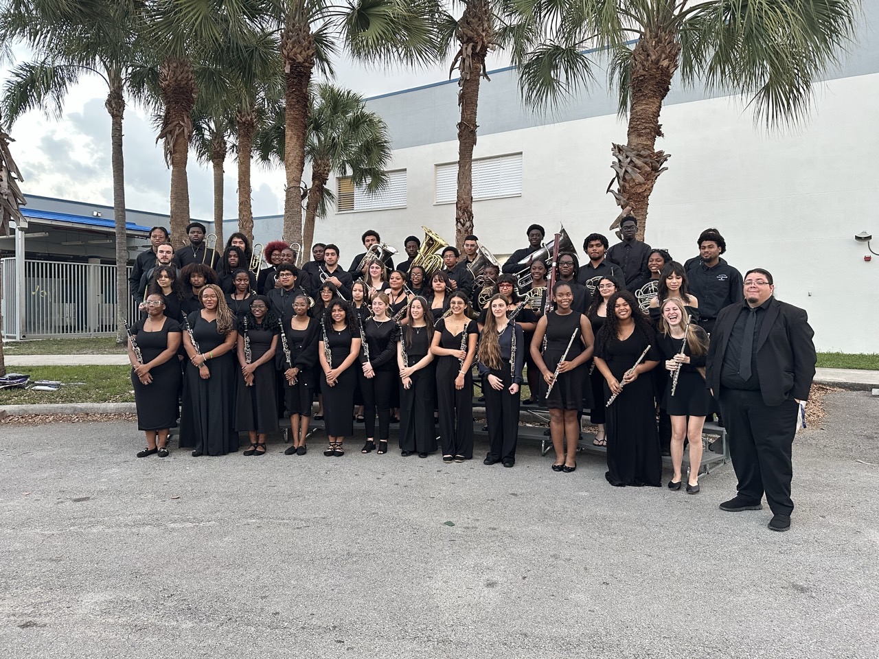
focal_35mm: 24
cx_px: 440
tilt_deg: -0.8
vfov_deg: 56.8
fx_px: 609
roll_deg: -0.7
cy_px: 330
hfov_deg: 71.6
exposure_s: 1/121
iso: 200
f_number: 1.78
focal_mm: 6.86
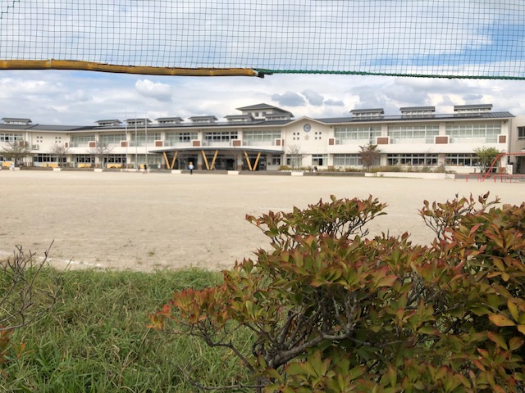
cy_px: 196
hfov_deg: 63.4
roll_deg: -0.4
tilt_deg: -4.8
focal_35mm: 28
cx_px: 262
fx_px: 425
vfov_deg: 49.7
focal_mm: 3.99
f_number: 1.8
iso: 25
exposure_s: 1/2433
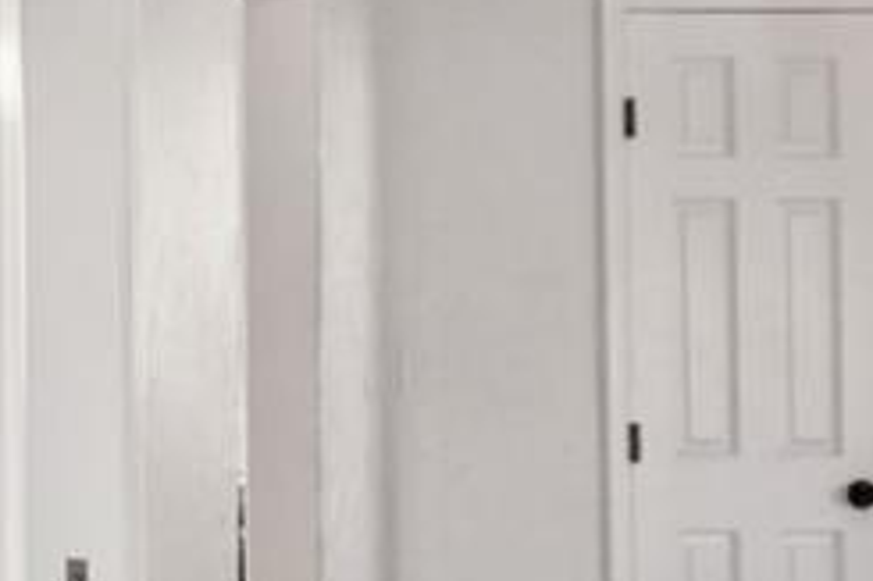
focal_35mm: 98
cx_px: -1689
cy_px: 396
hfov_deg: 11.8
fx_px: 2375
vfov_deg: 13.9
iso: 400
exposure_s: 1/60
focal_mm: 10
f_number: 8
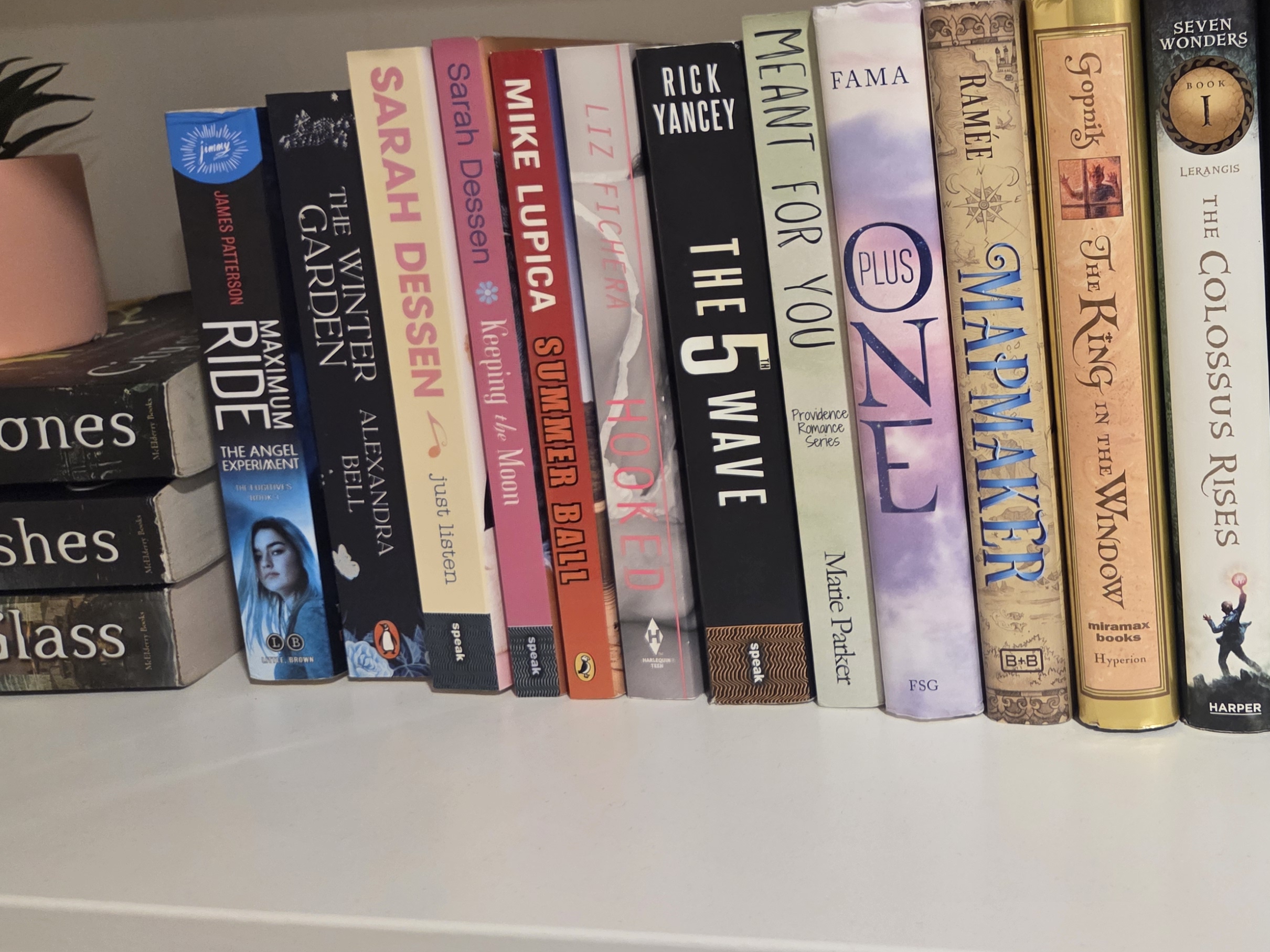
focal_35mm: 38
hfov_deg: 46.7
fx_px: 1394
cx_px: 990
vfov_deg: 37.3
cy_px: 312
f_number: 1.8
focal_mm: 5.4
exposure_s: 1/120
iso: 1000
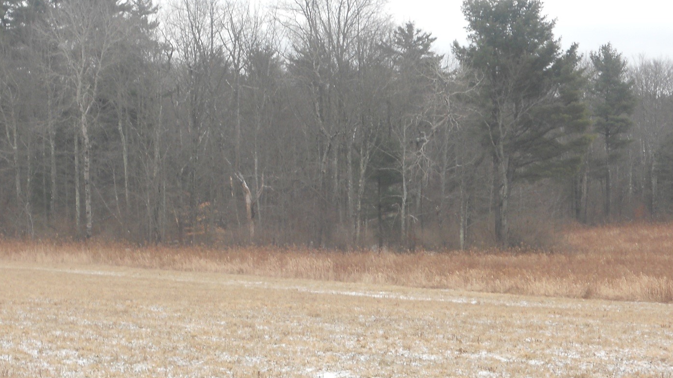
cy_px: 251
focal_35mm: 124
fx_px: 2212
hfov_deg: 17.3
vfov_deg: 9.8
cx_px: 301
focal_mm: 13.9
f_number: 5.9
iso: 80
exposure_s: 1/80
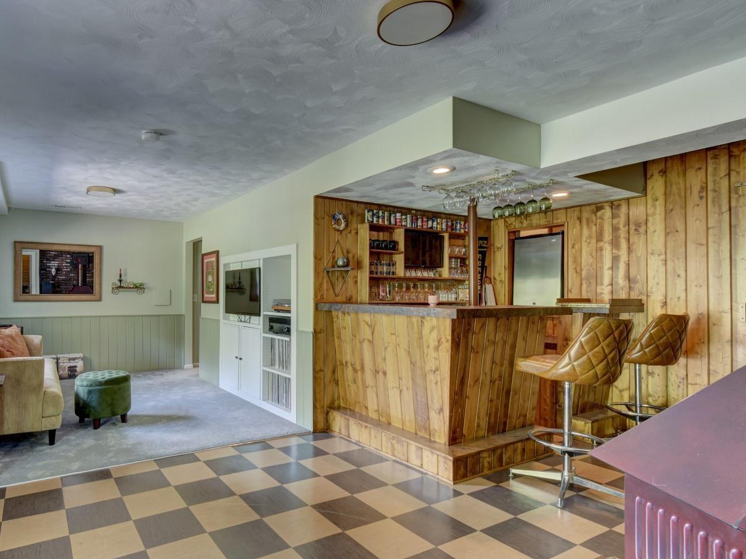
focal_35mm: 19
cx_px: 257
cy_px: 275
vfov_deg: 68.7
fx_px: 410
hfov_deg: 82.2
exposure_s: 1/1.67
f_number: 8
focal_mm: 10
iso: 400
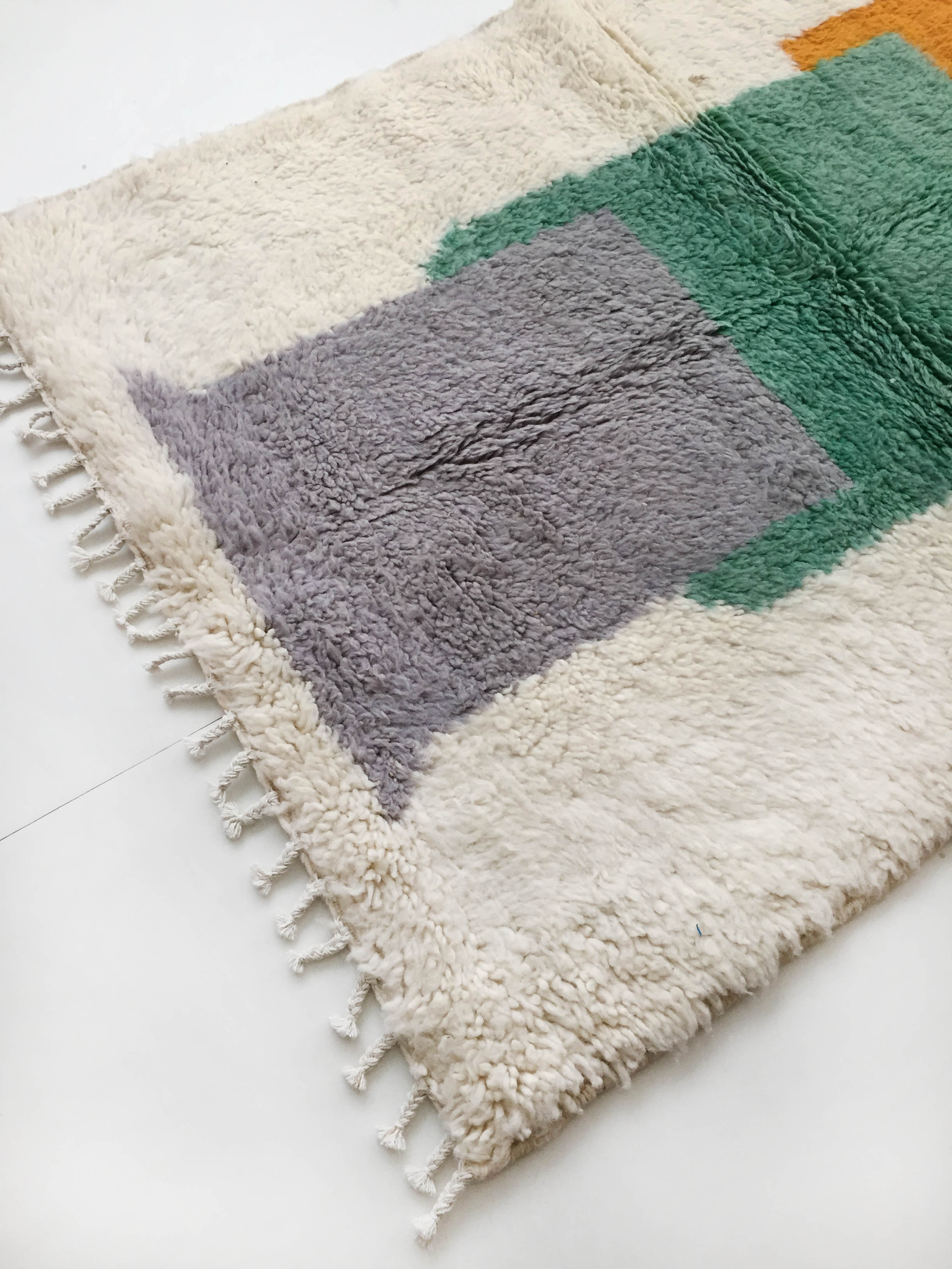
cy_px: 634
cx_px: 476
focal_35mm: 29
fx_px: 1063
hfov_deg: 48.2
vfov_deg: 61.7
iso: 64
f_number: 2.2
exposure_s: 1/33
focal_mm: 4.15
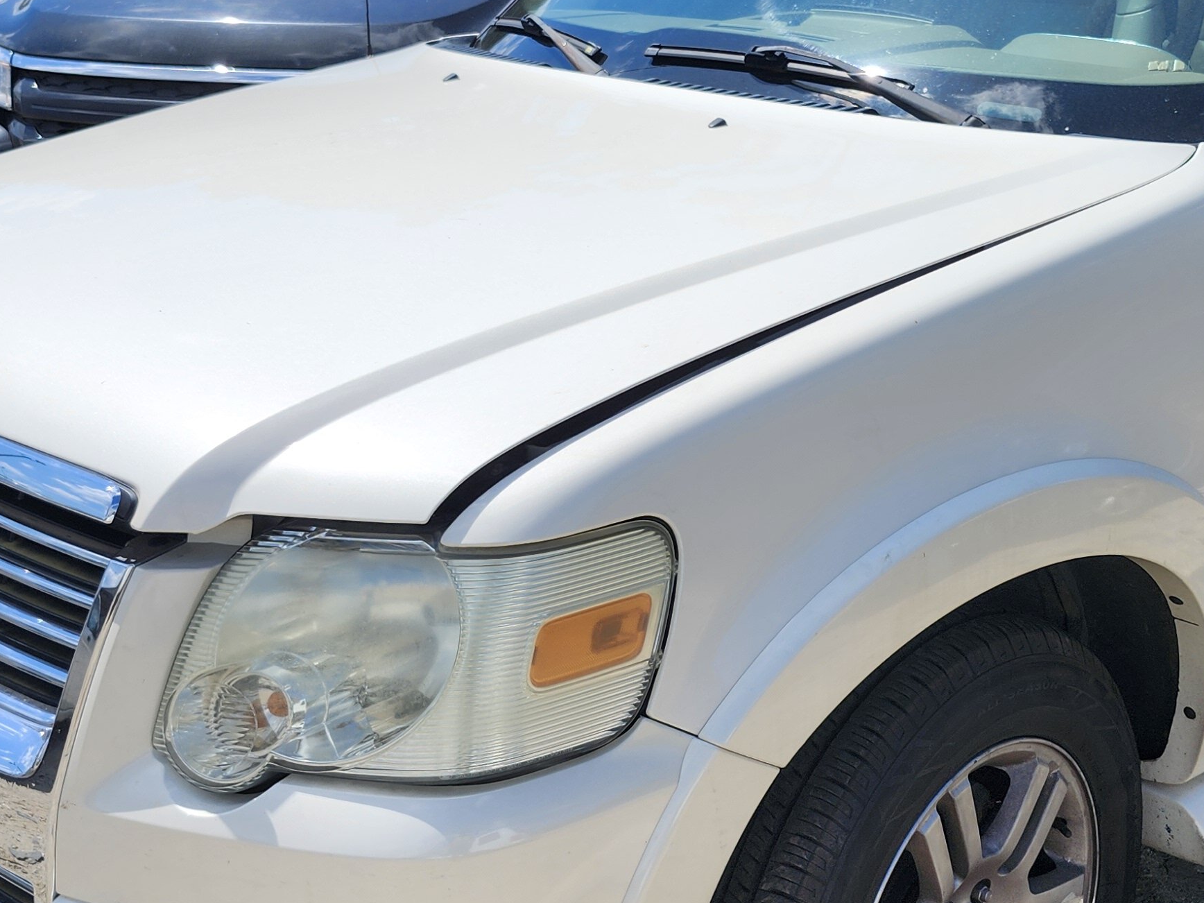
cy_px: 415
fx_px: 1843
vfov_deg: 27.5
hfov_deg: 35.8
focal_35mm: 53
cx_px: 803
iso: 25
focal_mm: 5.54
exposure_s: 1/2234
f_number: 1.8
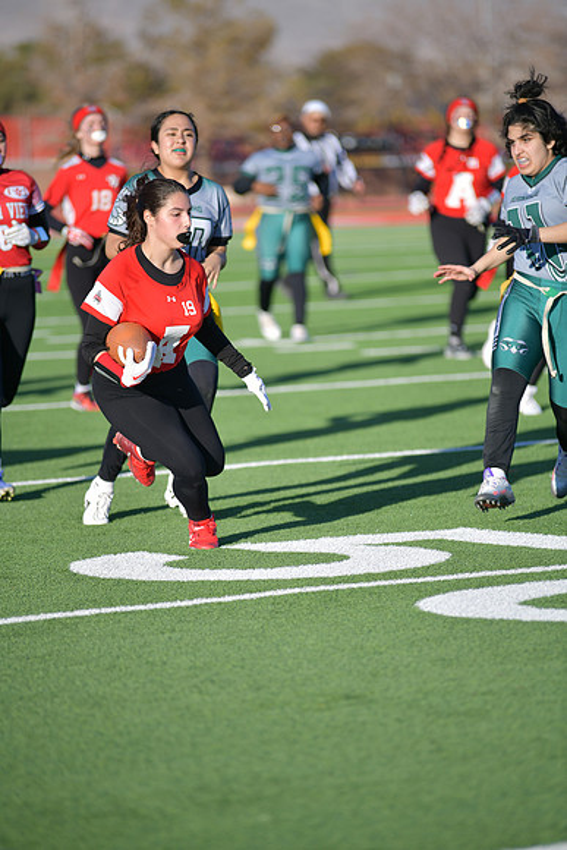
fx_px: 4722
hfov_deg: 6.9
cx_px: 284
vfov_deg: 10.3
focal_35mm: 200
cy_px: 425
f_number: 2.8
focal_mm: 200
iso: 90
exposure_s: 1/1600
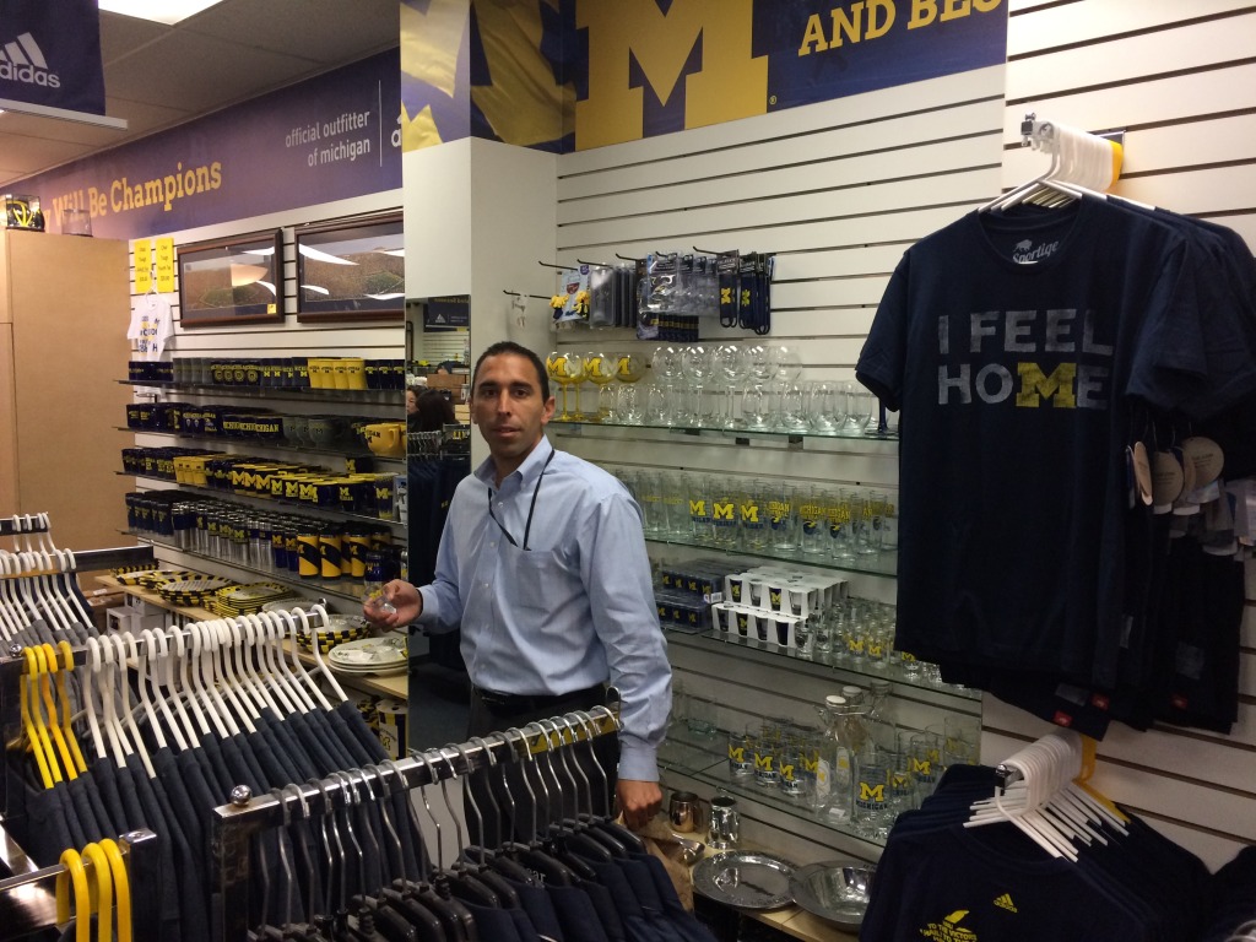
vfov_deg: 48.2
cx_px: 628
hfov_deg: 61.7
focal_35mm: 29
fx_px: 1052
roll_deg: +0.5
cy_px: 471
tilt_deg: -6.3
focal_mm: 4.15
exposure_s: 1/30
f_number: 2.2
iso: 64
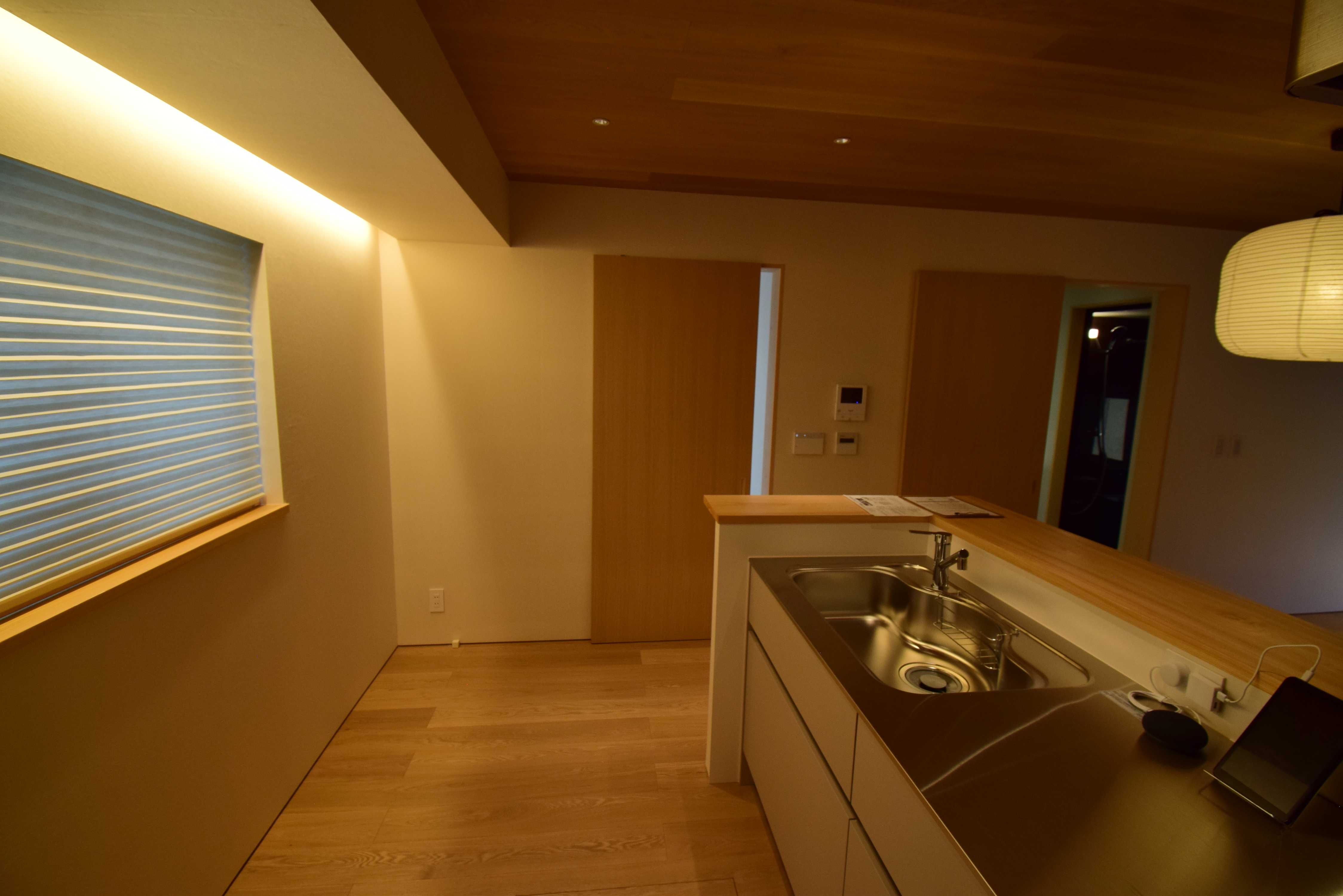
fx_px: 560
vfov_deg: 77.4
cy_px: 448
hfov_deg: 100.4
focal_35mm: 15
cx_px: 672
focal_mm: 10
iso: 400
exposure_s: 1/90
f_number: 6.7
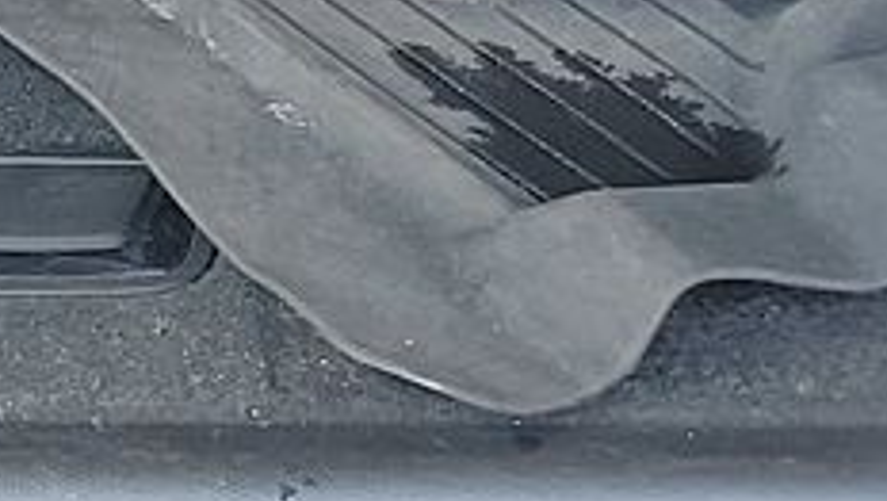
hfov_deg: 11.9
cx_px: 61
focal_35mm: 180
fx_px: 4237
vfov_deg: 6.3
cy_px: -914
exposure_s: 1/59
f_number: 1.8
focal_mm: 6.7
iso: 63
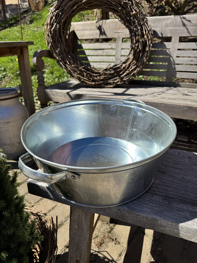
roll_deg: -0.7
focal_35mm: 24
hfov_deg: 56.8
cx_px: 98
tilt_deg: -26.0
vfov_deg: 71.6
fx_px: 182
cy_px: 132
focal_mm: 6.76
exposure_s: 1/3413
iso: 80
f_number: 1.78
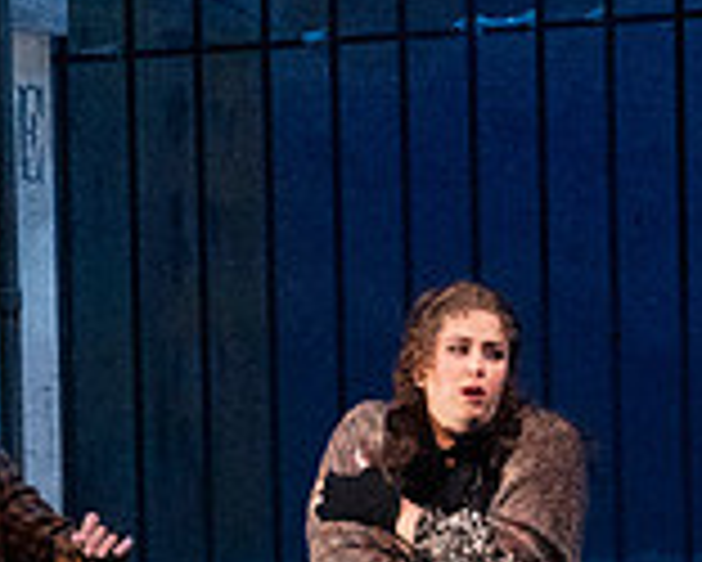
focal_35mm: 635
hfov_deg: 3.0
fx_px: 13201
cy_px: 699
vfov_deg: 2.4
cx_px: 18
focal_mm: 182
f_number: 11
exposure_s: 1/320
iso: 25600
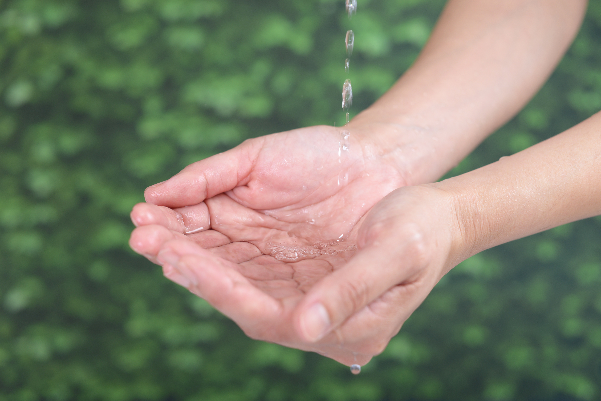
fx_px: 835
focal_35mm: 50
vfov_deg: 27.0
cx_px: 300
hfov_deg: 39.6
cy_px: 200
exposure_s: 1/250
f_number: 4.5
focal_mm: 50
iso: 160
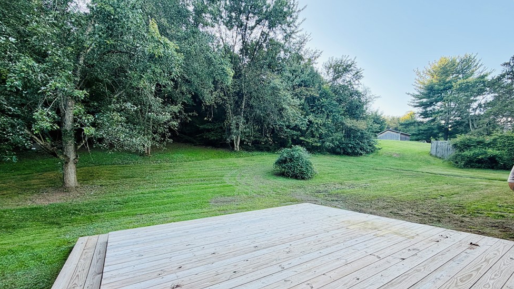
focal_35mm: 16
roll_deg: +1.3
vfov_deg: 65.9
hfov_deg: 99.4
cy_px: 184
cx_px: 256
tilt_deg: -5.0
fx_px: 218
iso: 64
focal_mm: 2.22
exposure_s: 1/121
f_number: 2.2
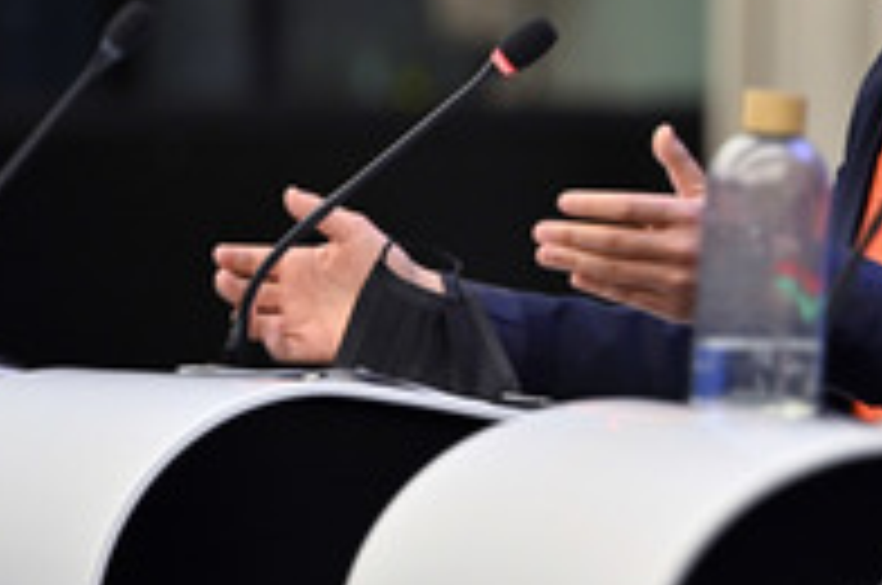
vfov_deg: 3.7
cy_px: 135
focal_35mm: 369
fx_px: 9026
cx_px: 623
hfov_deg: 5.6
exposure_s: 1/250
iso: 1000
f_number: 2.8
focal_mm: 160
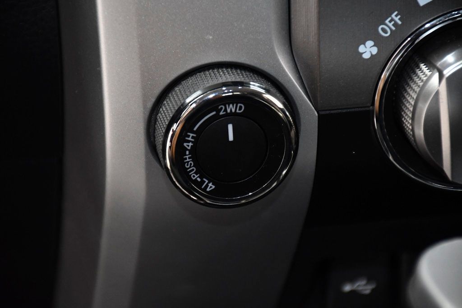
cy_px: 154
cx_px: 231
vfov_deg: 6.5
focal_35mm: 210
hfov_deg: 9.8
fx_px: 2695
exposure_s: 1/100
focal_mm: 140
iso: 2500
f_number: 5.6
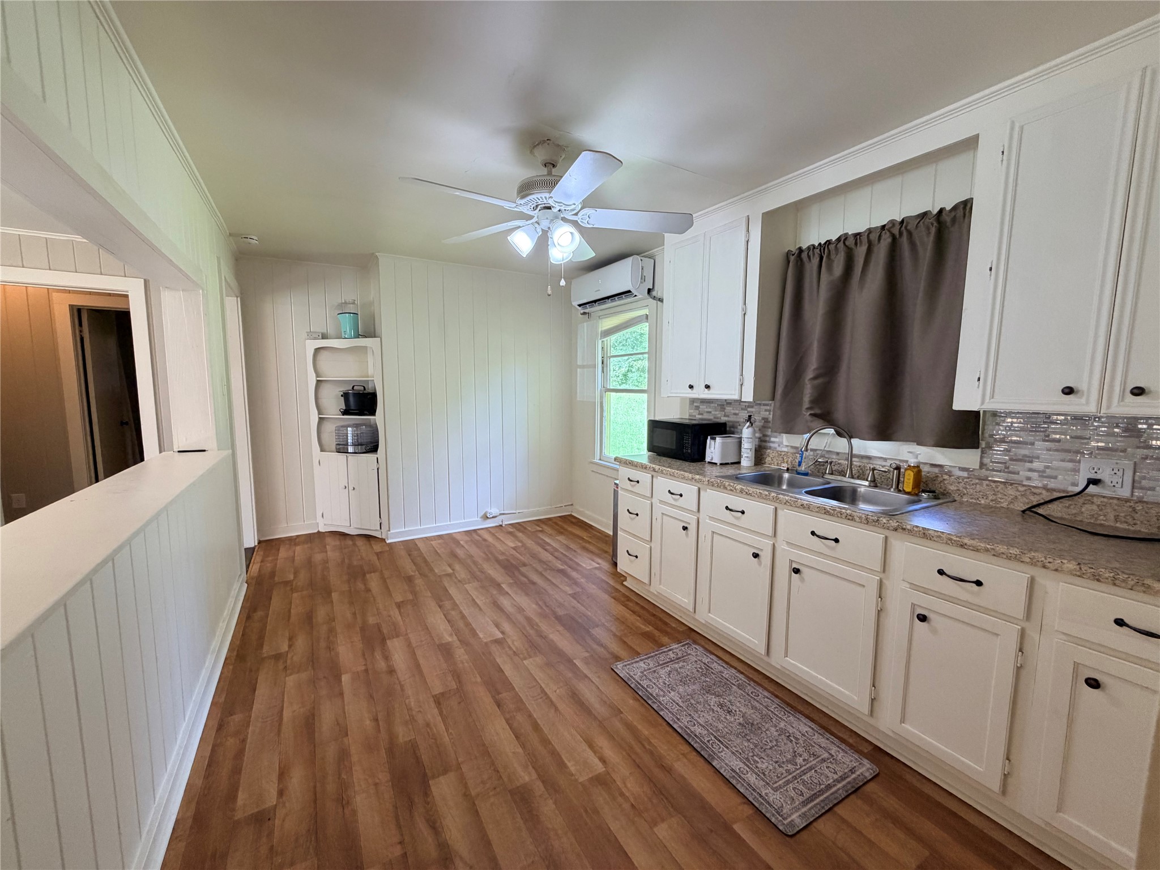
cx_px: 580
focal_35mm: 14
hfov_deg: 102.1
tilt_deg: -4.1
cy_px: 435
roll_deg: -0.2
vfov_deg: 85.7
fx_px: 469
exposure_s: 1/120
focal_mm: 2.22
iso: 200
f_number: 2.2
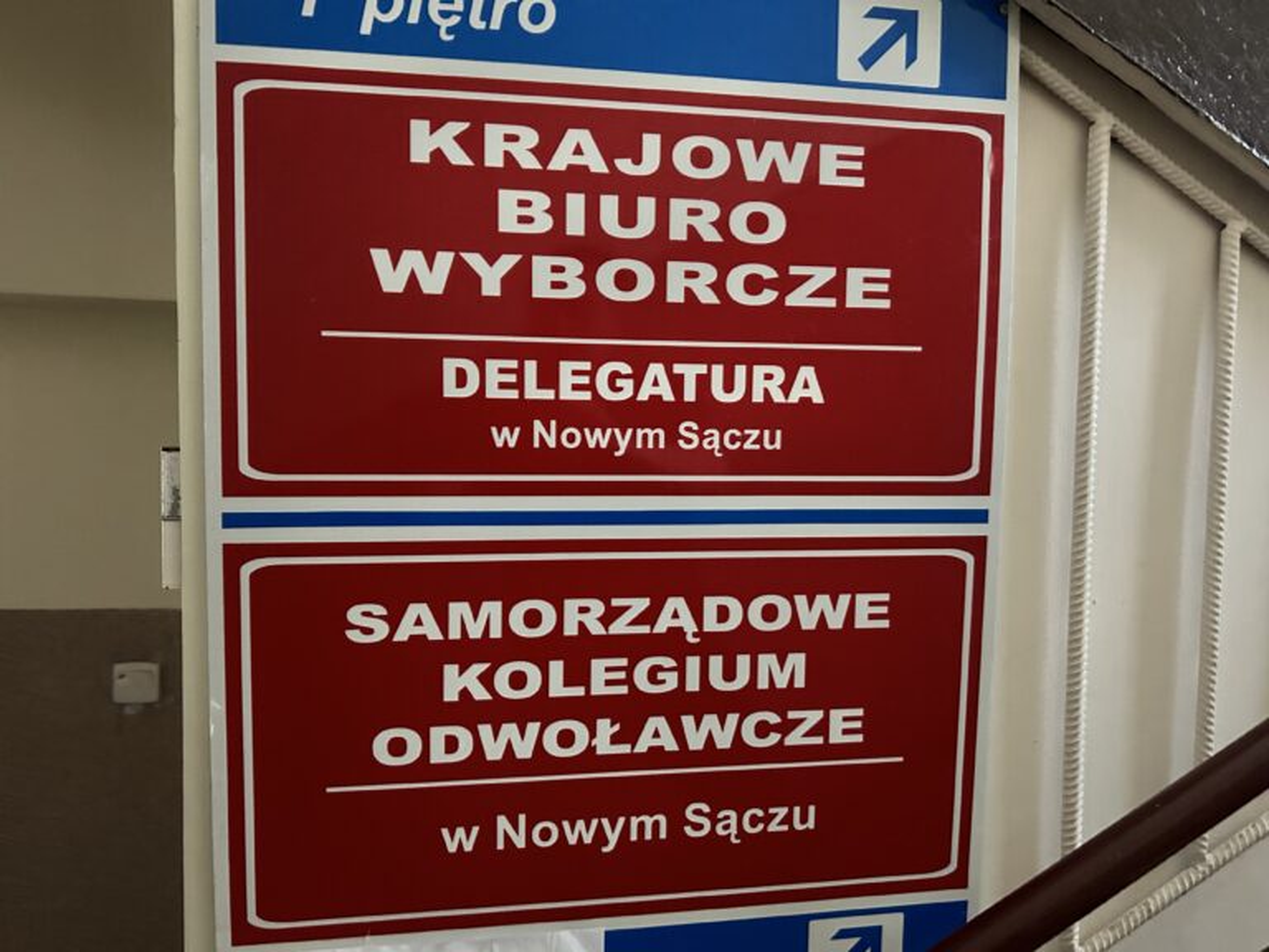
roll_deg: -1.8
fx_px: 953
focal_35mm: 26
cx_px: 634
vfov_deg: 53.1
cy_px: 476
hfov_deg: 67.3
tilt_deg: -3.5
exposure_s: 1/30
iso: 800
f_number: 1.5
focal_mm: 5.7
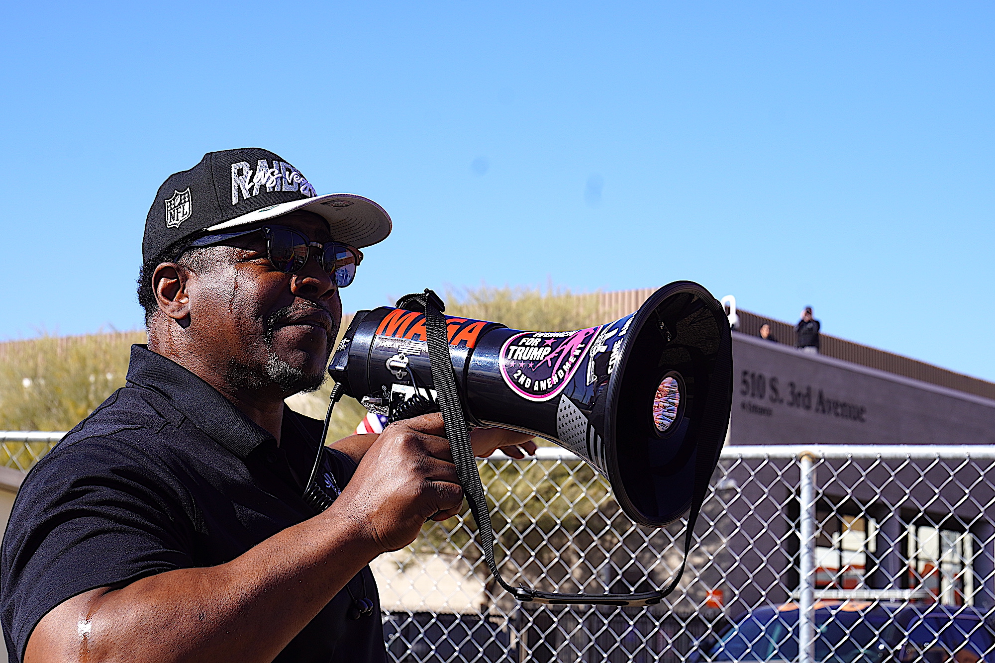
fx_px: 2404
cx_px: 498
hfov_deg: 23.4
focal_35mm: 87
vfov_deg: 15.7
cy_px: 332
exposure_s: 1/200
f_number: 9
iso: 100
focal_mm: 58
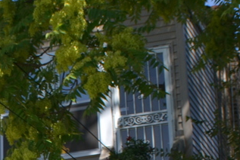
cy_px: 308
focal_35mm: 199
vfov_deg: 6.7
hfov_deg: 10.0
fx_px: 1328
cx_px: -112
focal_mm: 26
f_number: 8
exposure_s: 1/200
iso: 100
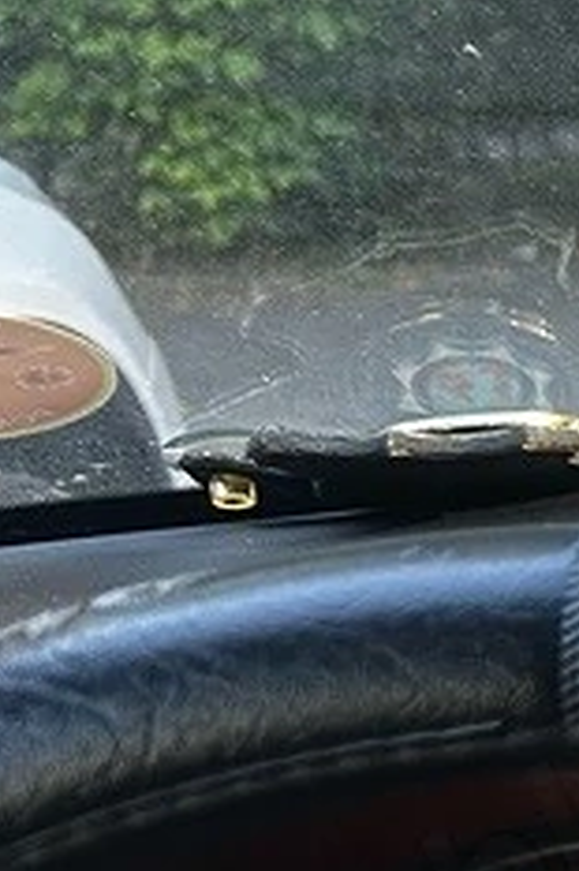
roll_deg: -1.2
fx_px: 2802
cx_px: 1849
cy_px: 822
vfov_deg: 17.3
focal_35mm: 116
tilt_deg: -15.6
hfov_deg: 9.0
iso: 100
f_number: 1.5
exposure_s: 1/121
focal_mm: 5.7
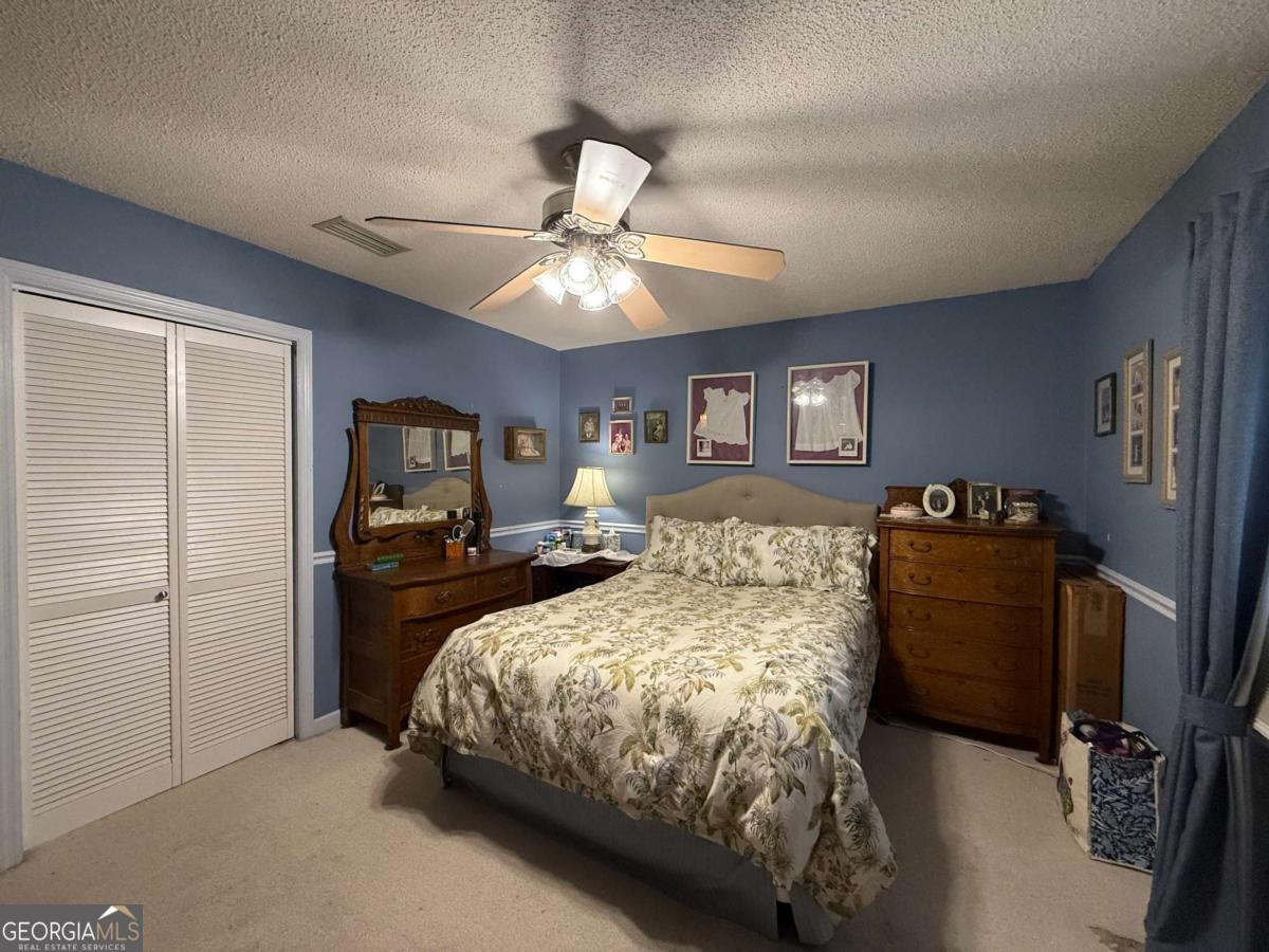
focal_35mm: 14
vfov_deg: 85.7
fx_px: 513
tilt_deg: -0.2
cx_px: 634
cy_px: 476
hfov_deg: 102.1
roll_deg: -0.1
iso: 320
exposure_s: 1/120
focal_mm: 2.22
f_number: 2.2
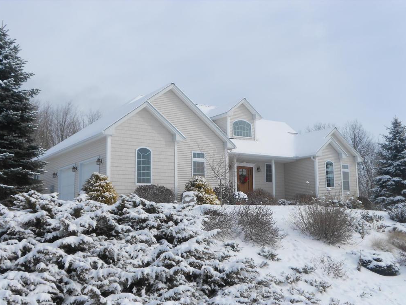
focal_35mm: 38
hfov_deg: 49.0
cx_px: 203
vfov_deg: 37.7
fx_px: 446
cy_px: 156
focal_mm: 6.7
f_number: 3.9
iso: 80
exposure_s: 1/1000
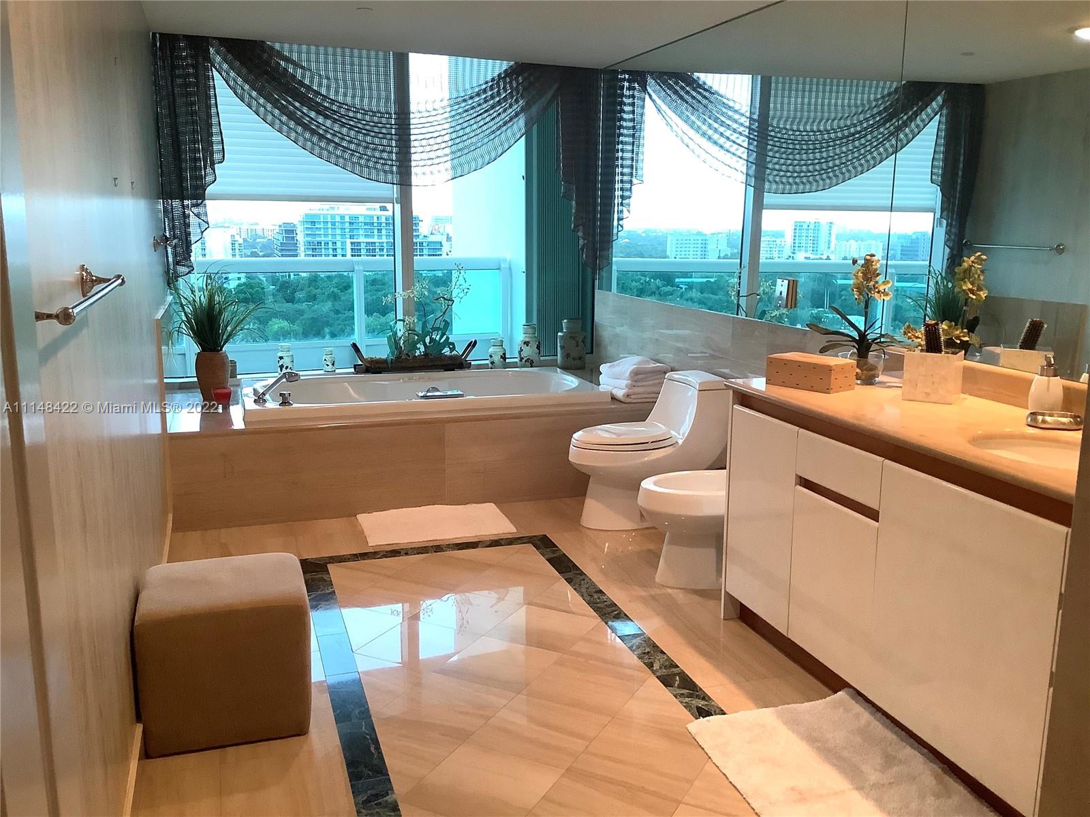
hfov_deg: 58.4
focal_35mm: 31
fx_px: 976
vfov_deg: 45.4
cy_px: 408
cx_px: 545
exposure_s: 1/60
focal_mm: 3.3
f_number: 2.4
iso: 200
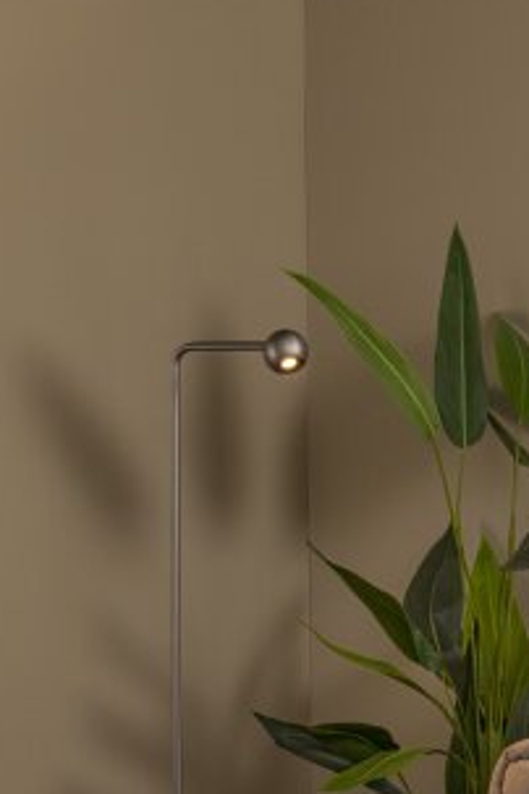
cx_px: 380
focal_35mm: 103
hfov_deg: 13.3
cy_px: 708
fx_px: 2270
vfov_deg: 19.5
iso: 400
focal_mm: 52
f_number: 16
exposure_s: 1/13
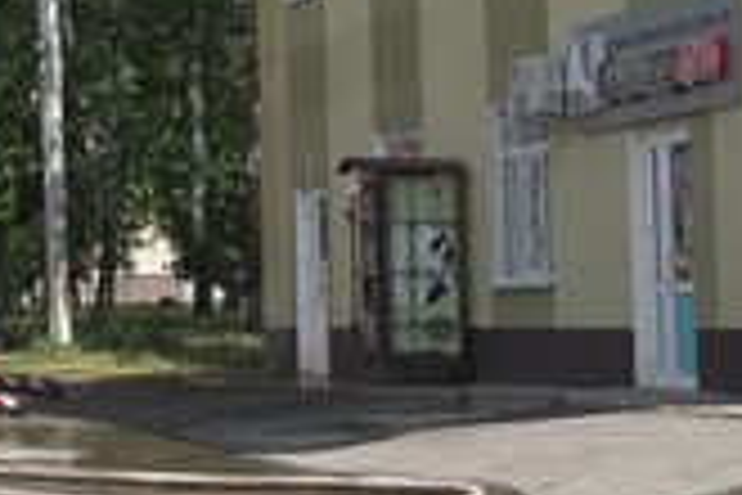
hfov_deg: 12.9
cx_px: 45
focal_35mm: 158
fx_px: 3256
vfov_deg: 8.7
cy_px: 142
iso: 320
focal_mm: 65
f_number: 2.8
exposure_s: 1/50
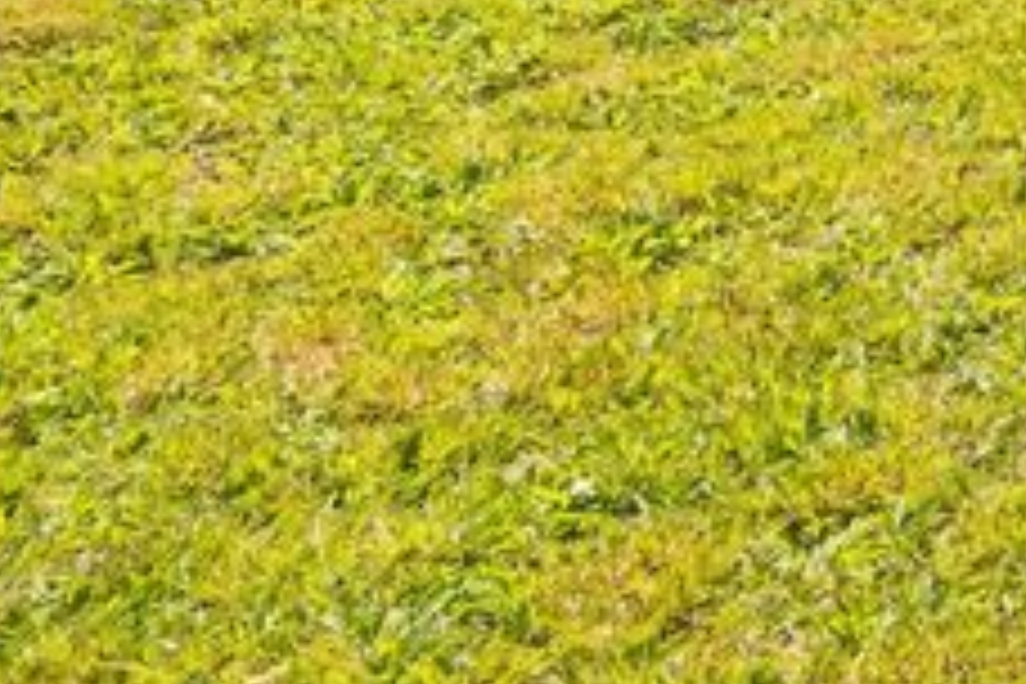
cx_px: 2020
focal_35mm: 72
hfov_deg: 18.7
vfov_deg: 16.1
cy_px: -542
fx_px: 2052
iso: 100
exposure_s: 1/125
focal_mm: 11
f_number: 8
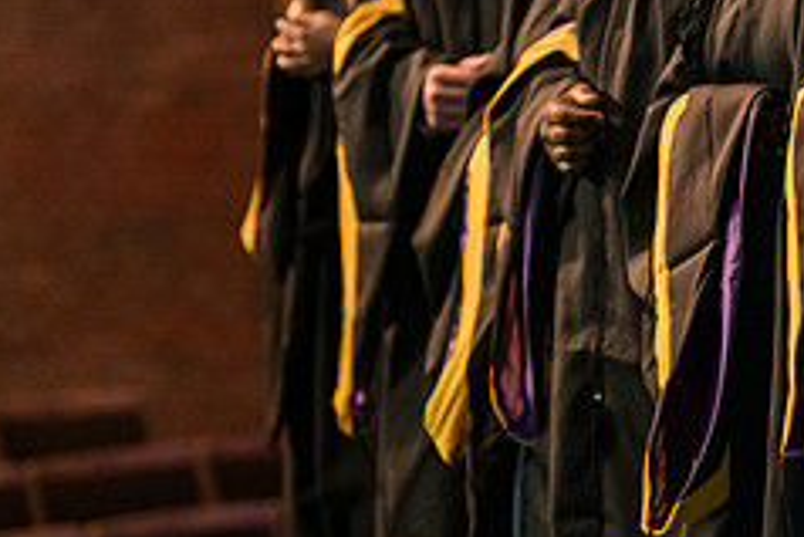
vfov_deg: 4.2
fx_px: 7352
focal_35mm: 329
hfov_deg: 6.2
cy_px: -12
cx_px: 828
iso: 3200
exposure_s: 1/200
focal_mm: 135
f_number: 3.2
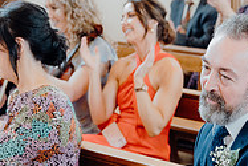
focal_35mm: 118
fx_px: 813
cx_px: 257
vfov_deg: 11.4
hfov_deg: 16.9
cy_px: 191
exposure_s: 1/200
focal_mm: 38
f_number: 2.8
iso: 1600
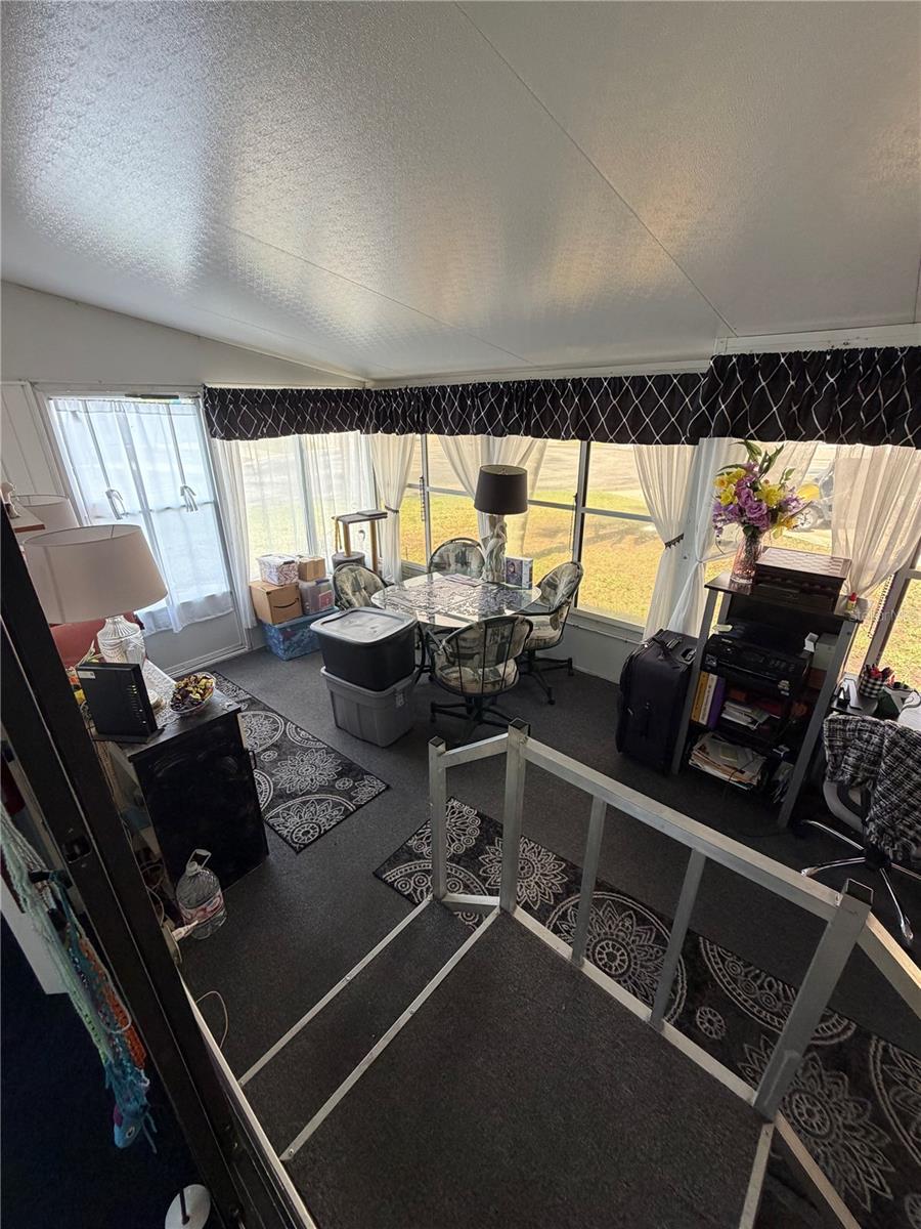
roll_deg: +1.2
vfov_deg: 102.1
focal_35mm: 14
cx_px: 460
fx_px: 497
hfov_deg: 85.7
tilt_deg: -20.7
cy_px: 614
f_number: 2.2
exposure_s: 1/121
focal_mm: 2.22
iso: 160
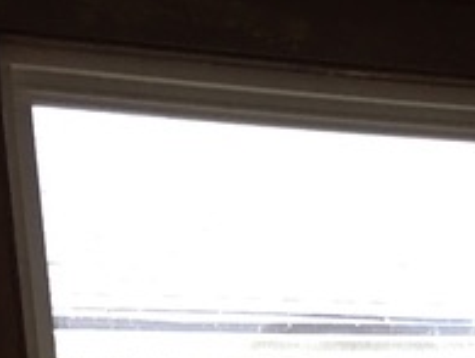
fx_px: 2090
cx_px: 787
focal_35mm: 152
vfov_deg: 9.0
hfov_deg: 12.1
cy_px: 816
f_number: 2.2
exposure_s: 1/15
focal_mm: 4.15
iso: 40
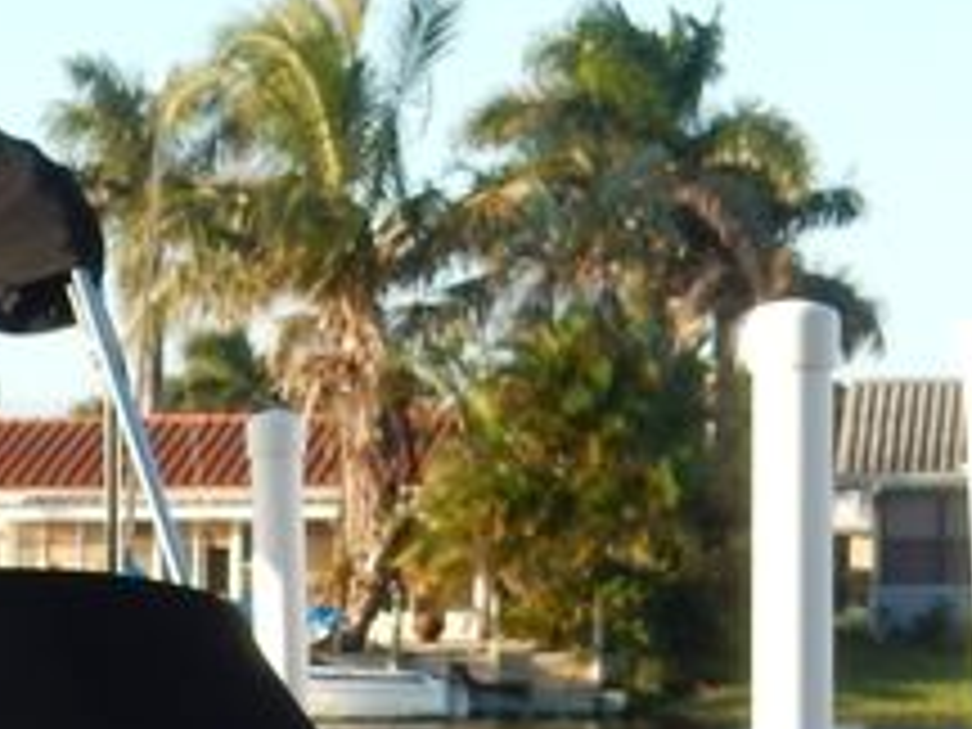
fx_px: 5728
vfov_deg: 7.1
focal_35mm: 204
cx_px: -432
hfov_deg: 9.5
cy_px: 1184
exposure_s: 1/320
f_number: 4.2
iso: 125
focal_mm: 7.6
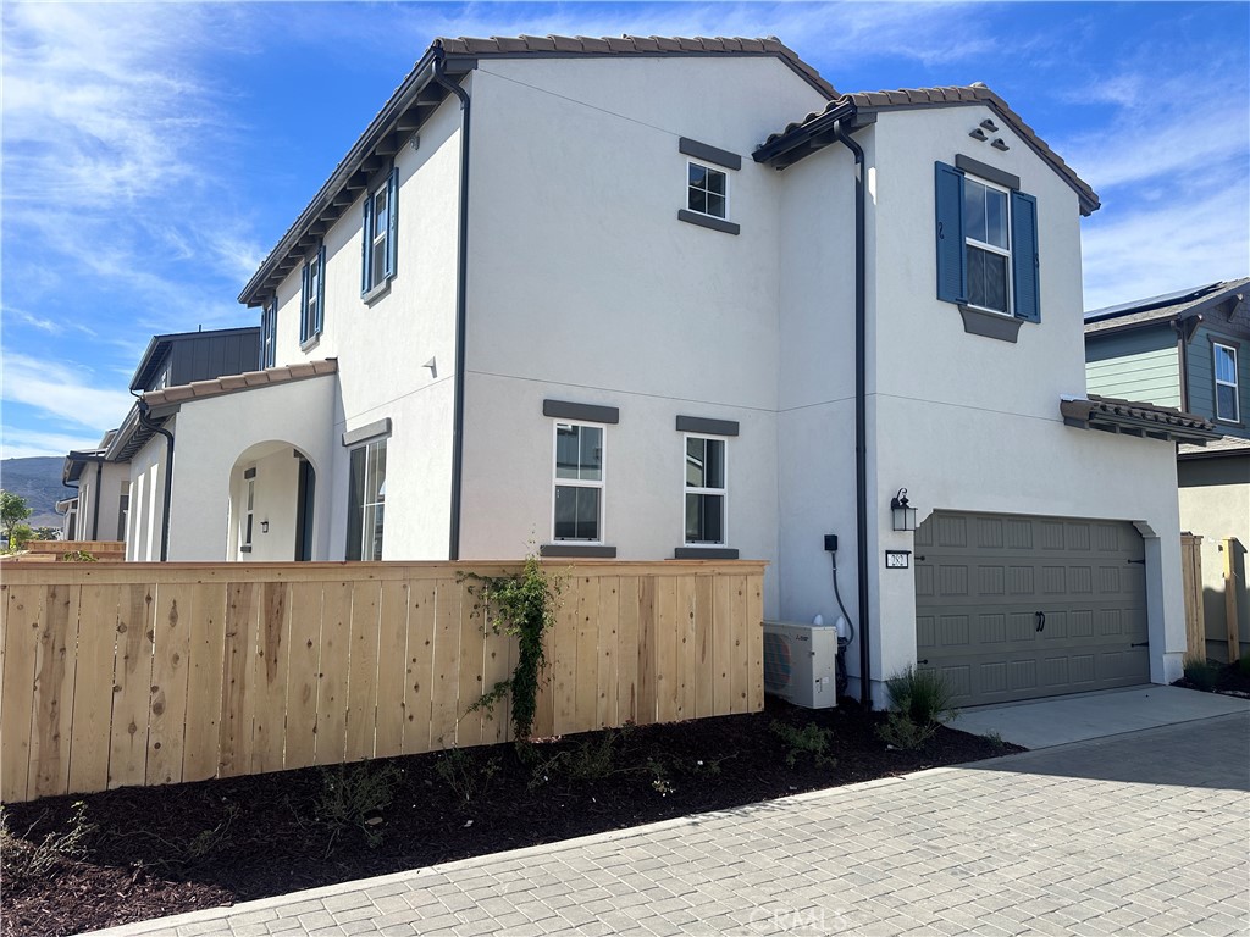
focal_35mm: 24
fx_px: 867
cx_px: 625
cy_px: 468
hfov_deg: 71.6
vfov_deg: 56.8
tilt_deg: +5.5
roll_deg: -0.8
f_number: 1.78
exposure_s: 1/4762
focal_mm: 6.86
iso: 80
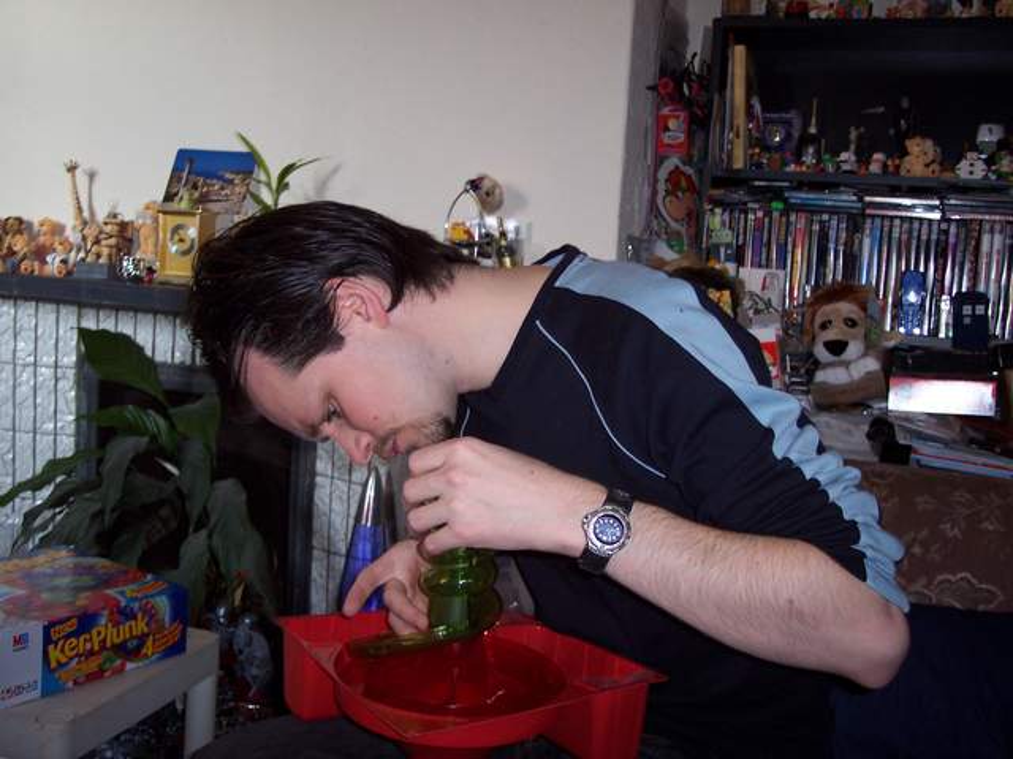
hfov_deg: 49.0
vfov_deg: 37.7
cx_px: 506
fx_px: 1112
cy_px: 380
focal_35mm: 38
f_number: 2.8
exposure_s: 1/30
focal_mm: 8
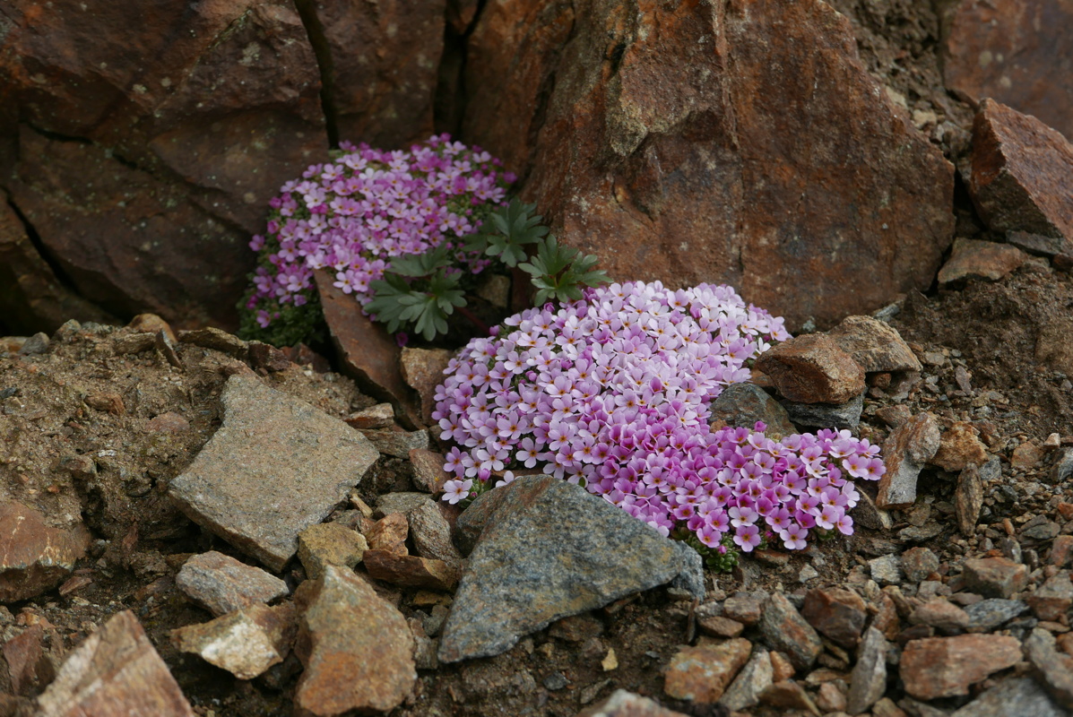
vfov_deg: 23.4
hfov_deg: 34.5
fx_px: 1730
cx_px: 536
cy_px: 358
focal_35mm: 58
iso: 200
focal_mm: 26.3
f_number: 5.6
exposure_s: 1/1000
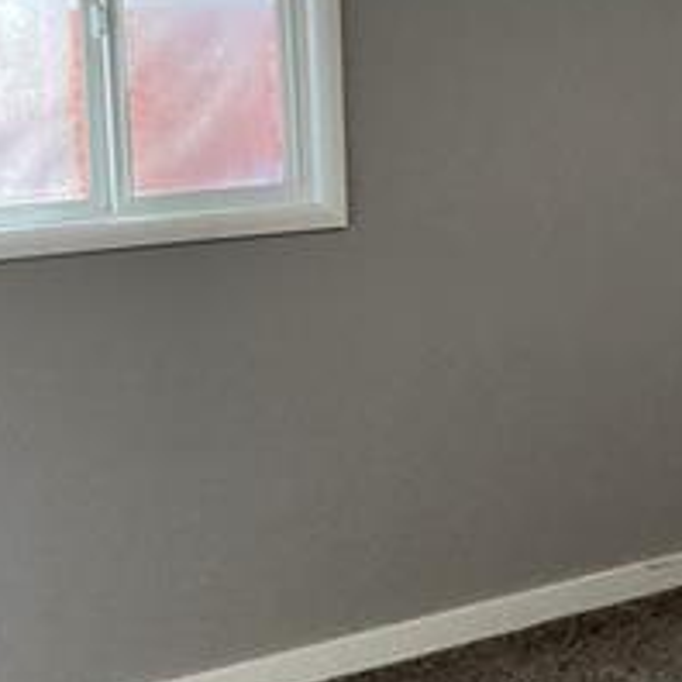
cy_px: 119
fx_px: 1850
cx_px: 806
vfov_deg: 20.6
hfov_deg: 19.7
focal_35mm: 83
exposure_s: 1/60
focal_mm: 3
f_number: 1.8
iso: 50
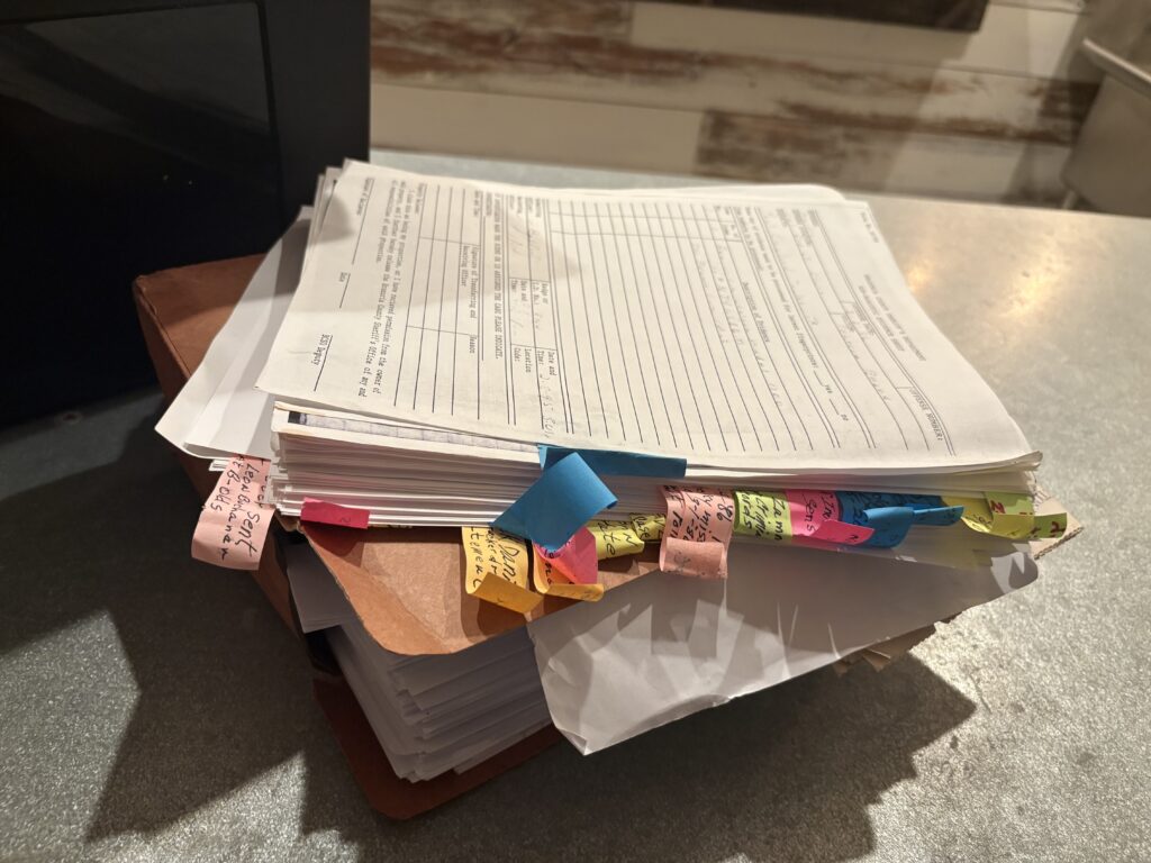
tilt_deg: -38.0
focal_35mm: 26
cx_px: 576
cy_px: 432
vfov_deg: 53.1
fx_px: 865
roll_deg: -8.0
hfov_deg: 67.3
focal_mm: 5.96
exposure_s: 1/60
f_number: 1.6
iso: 250
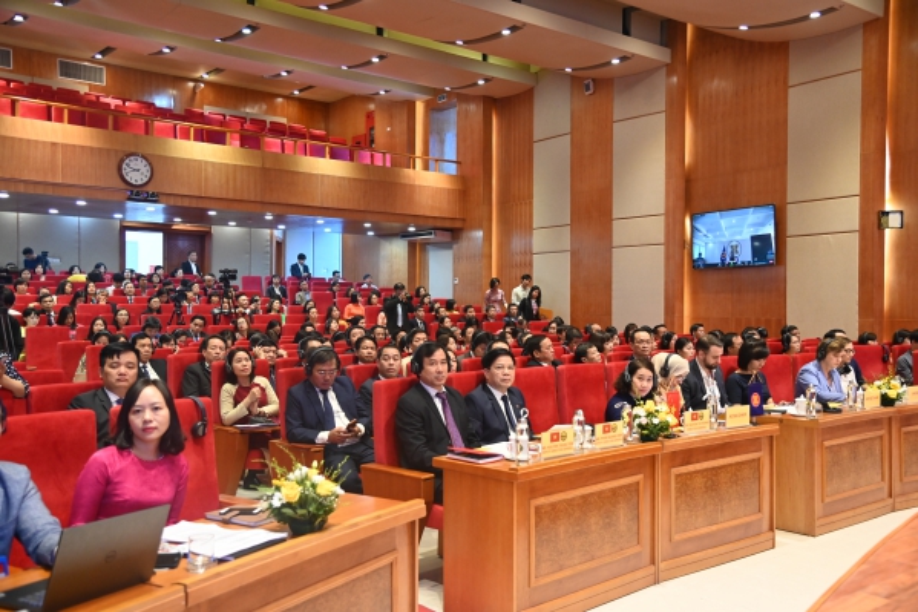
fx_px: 867
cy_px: 306
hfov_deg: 55.8
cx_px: 459
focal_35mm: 34
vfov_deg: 38.9
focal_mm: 34
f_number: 4
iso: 3200
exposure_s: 1/100
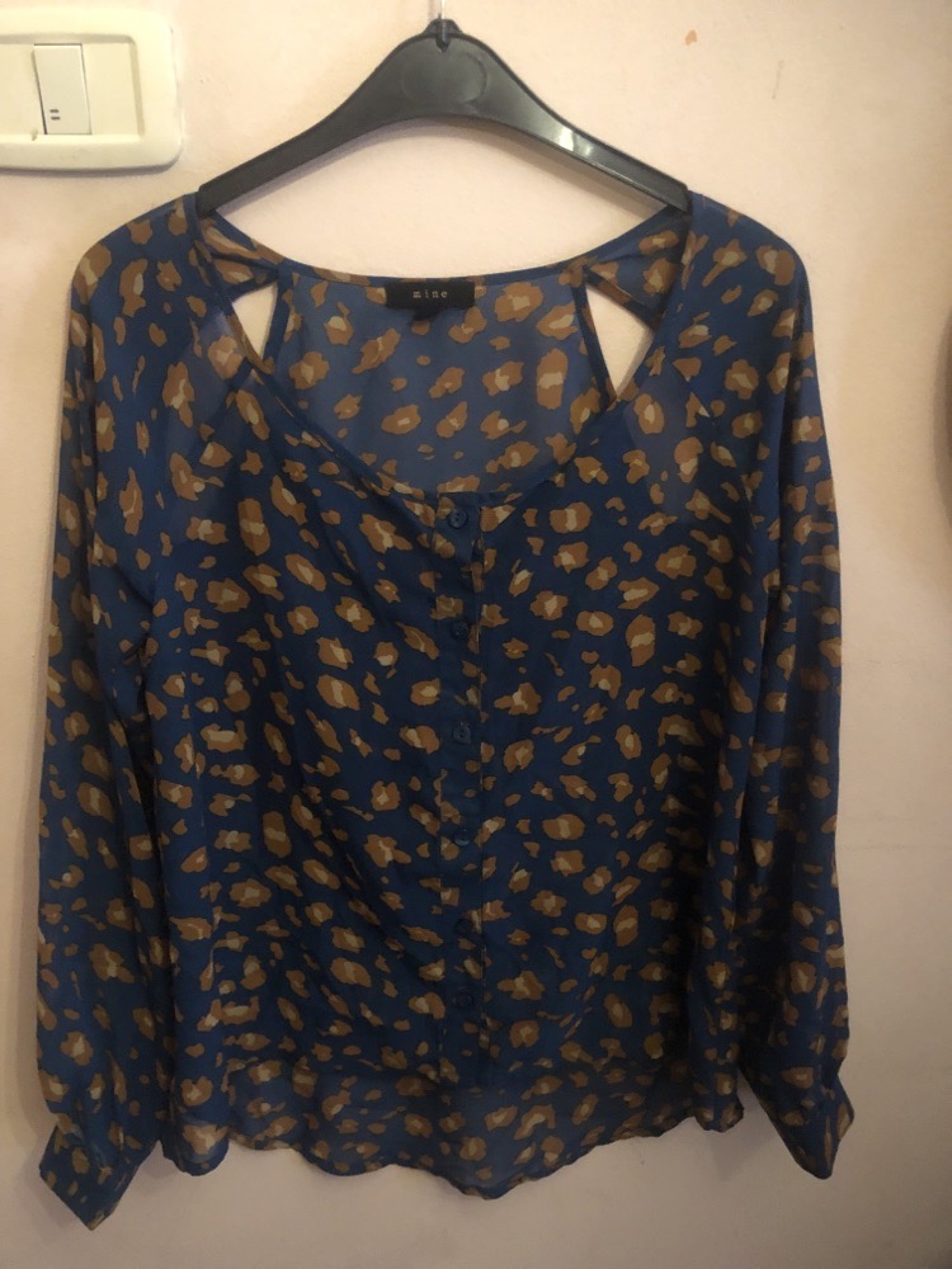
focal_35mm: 28
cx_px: 476
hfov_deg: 49.7
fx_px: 1027
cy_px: 634
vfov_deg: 63.4
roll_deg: -1.1
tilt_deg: -18.5
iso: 125
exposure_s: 1/4
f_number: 1.8
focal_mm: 4
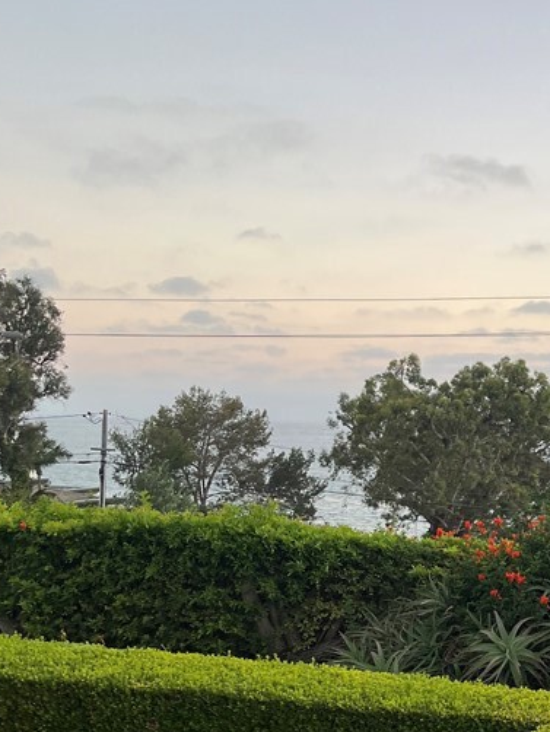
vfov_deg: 35.2
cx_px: 515
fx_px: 1122
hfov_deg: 26.4
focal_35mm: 53
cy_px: 572
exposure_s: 1/122
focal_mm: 5.1
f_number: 1.6
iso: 80
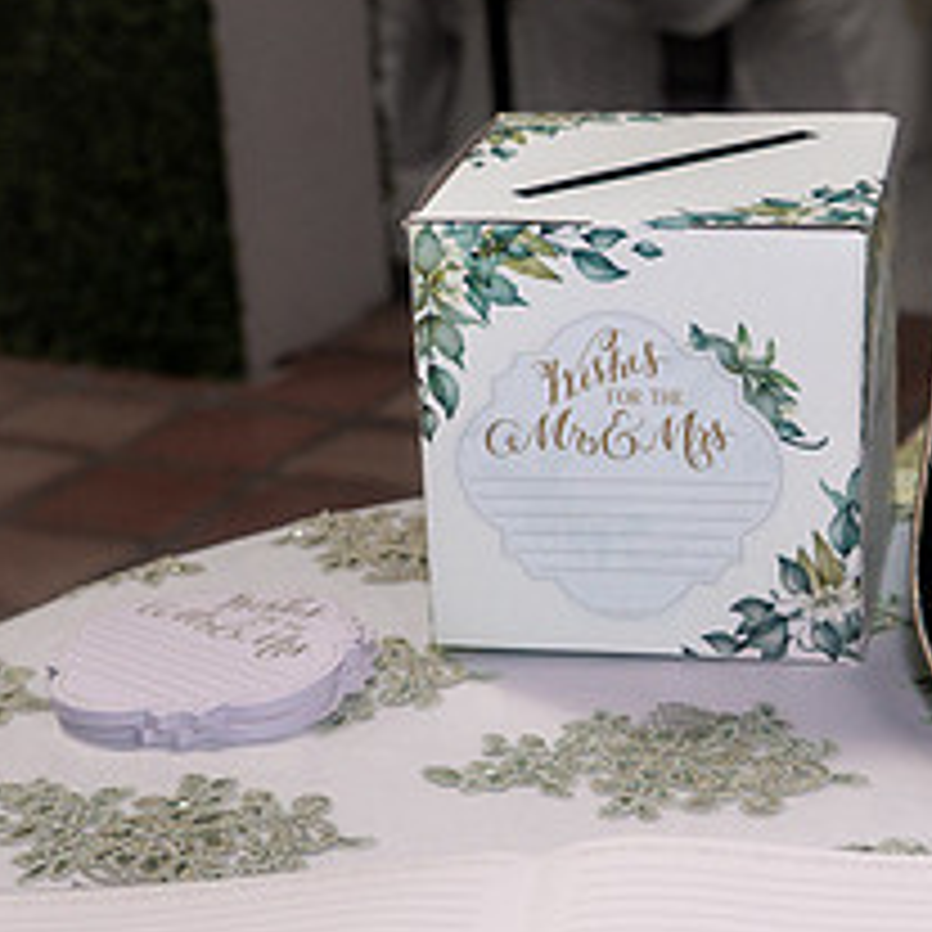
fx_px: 2681
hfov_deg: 19.5
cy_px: 552
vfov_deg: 19.7
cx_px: 779
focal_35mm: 88
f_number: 4
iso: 1600
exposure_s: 1/250
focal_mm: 37
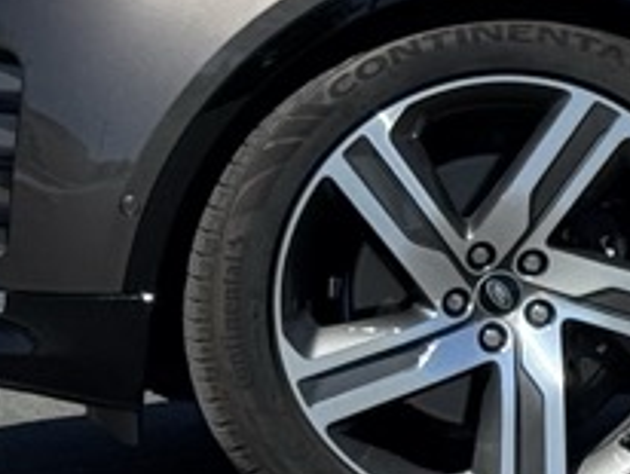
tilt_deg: -2.6
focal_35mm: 298
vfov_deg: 5.0
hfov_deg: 6.3
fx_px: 5430
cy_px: -119
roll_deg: -3.3
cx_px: 1599
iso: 64
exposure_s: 1/4975
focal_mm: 6.76
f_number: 1.78
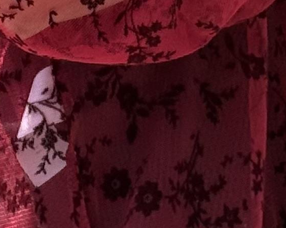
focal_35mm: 335
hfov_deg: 5.8
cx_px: 79
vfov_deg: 4.6
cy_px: -235
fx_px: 2835
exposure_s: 1/418
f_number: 1.78
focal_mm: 6.76
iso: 64
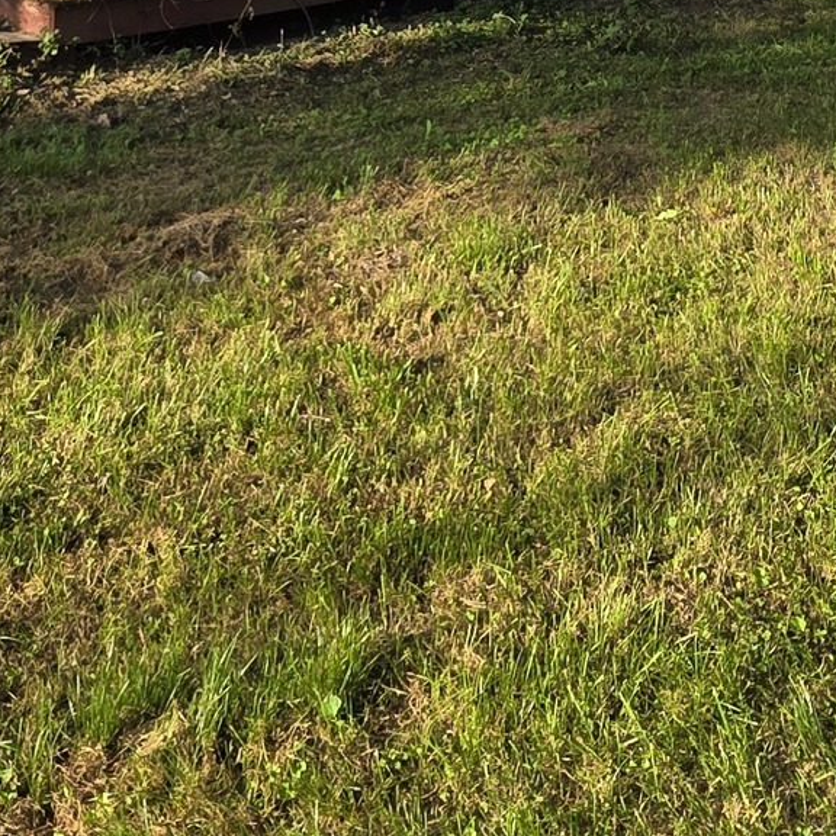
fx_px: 1257
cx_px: 475
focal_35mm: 46
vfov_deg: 30.3
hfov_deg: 36.7
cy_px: -208
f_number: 1.9
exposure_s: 1/481
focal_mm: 2.2
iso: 40
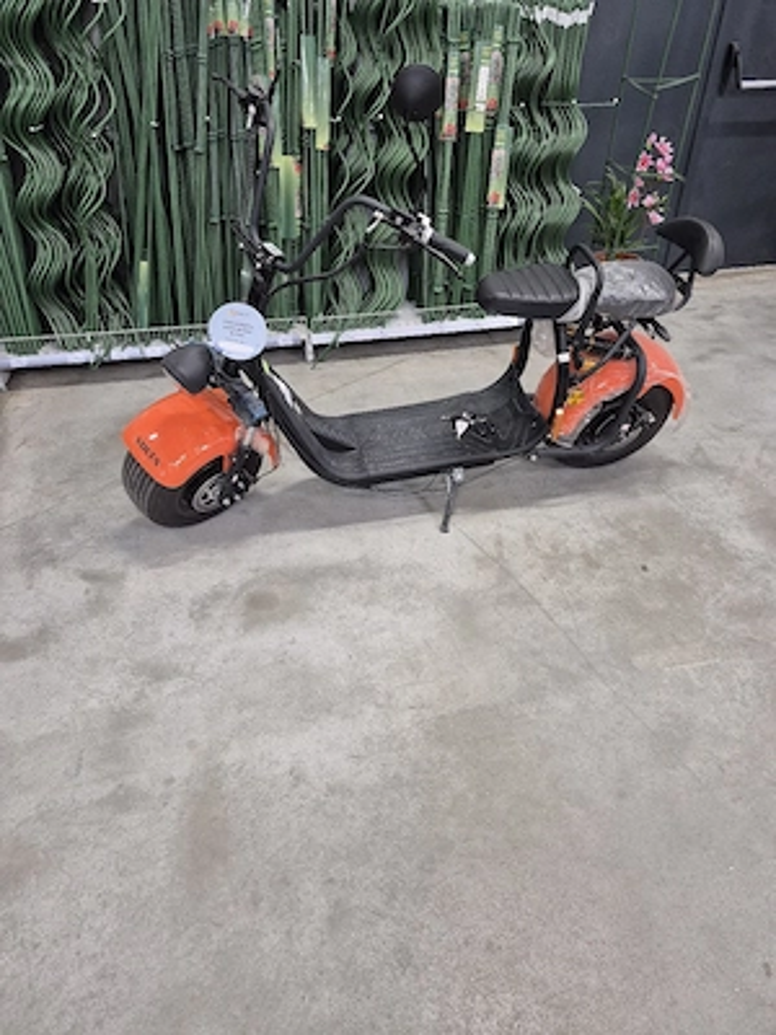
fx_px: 687
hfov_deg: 58.9
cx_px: 388
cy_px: 518
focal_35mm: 23
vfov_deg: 73.9
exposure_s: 1/100
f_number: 1.8
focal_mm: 5.4
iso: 250
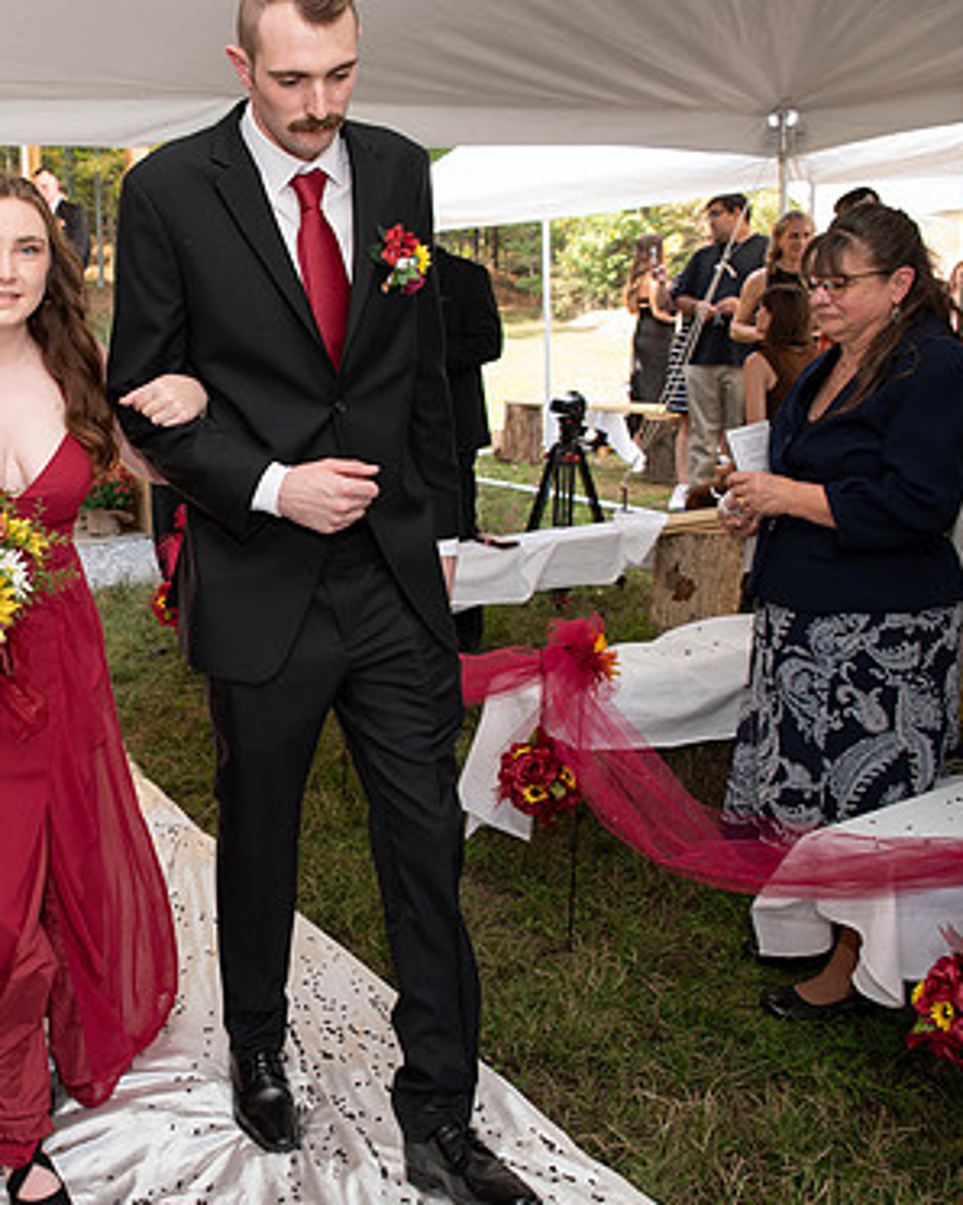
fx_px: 1248
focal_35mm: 35
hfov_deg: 40.3
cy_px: 588
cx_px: 178
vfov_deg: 51.6
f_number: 4
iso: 250
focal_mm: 24
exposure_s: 1/160
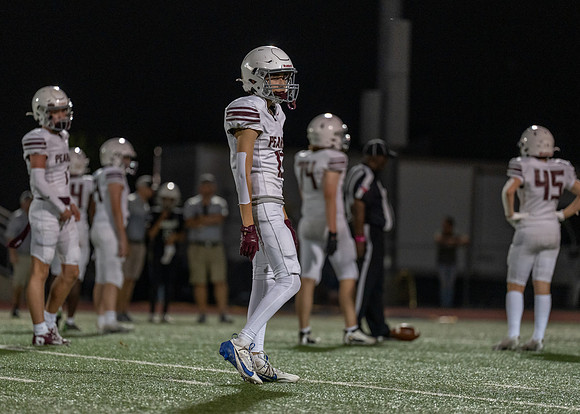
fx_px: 3925
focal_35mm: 238
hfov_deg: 8.5
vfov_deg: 6.0
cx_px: 285
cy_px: 221
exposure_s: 1/1000
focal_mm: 200
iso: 2000
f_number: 2.8
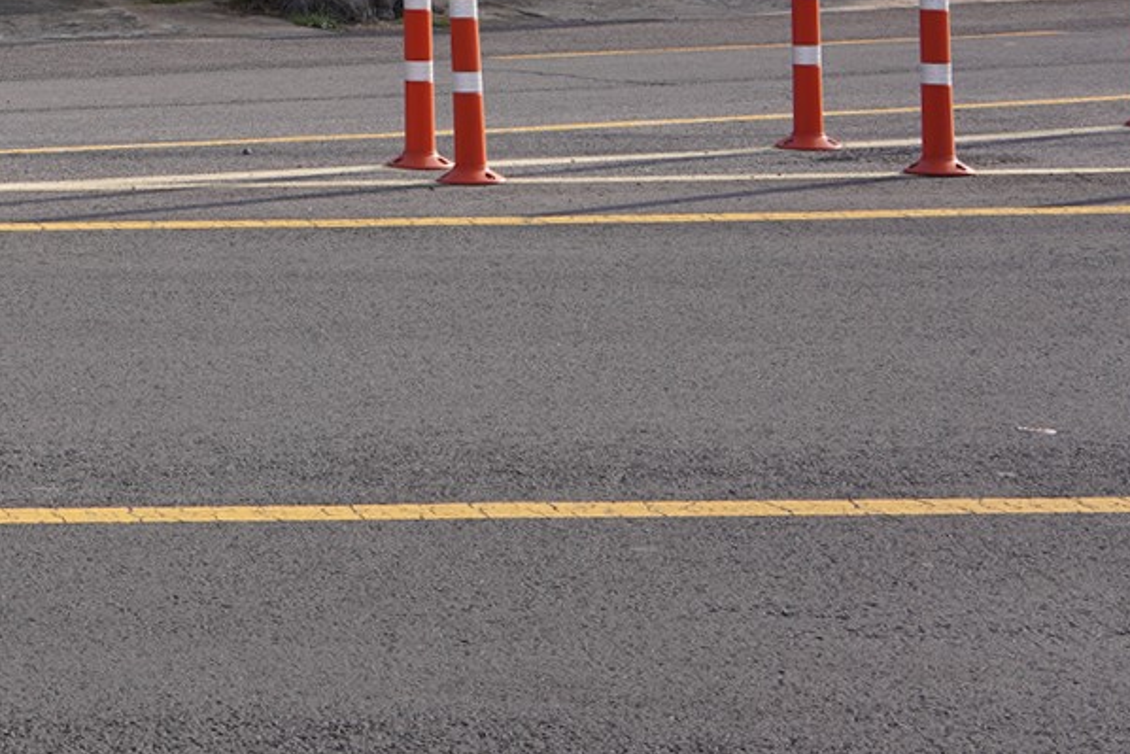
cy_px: -469
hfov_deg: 15.7
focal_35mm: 117
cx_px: -682
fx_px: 3673
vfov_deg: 11.1
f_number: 9
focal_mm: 35
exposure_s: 1/100
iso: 100
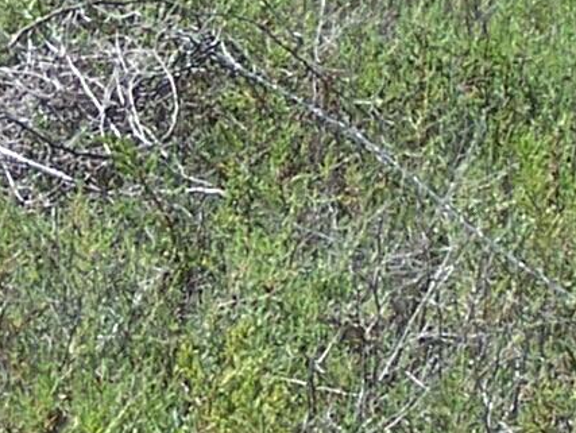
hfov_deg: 5.7
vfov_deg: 4.3
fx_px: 5746
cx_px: 167
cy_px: -74
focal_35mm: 345
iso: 80
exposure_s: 1/1000
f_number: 3.2
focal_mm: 10.7
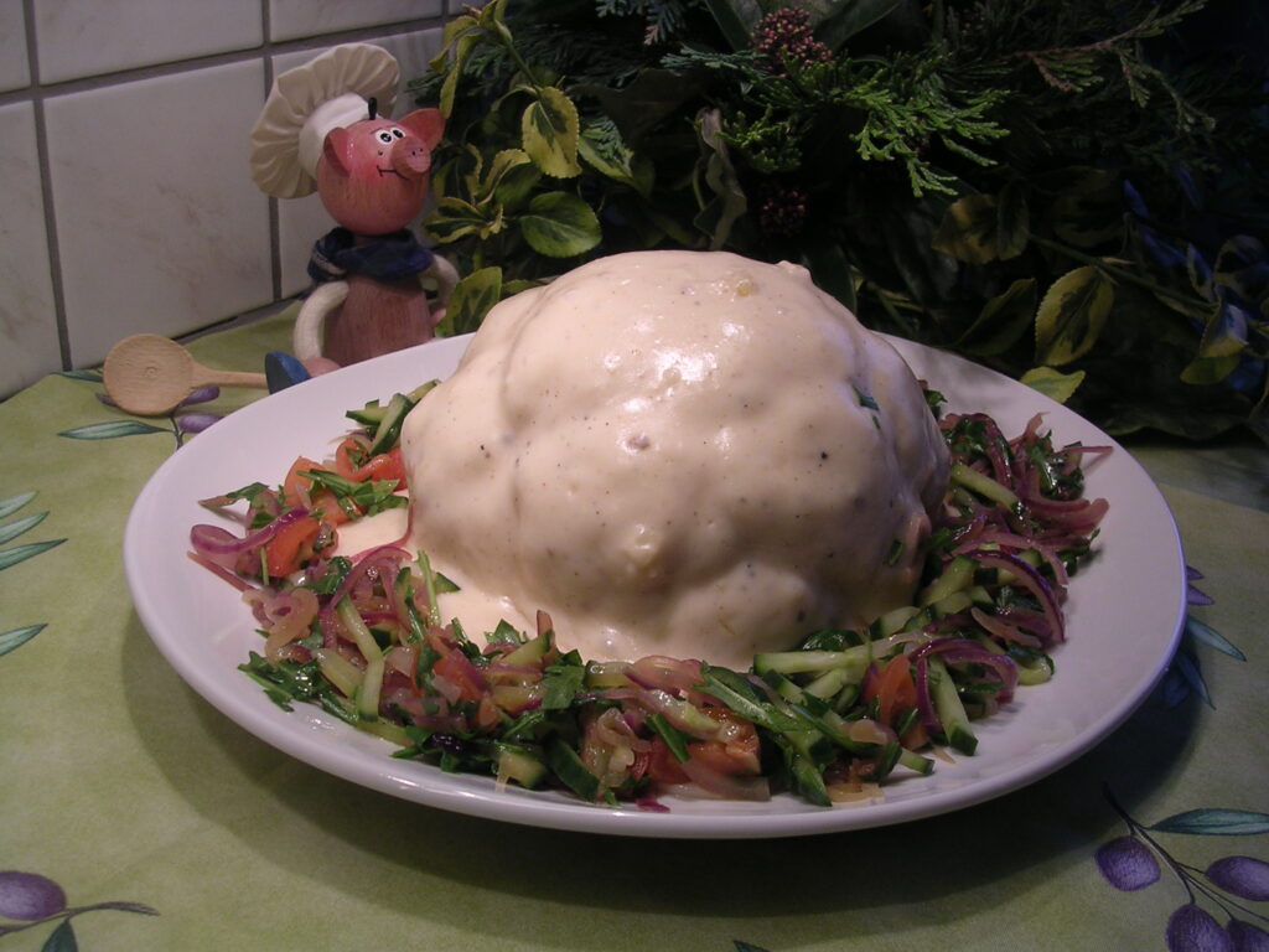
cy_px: 476
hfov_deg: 49.0
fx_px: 1393
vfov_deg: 37.7
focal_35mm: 38
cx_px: 634
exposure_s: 1/65.7
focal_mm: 5.8
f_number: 2.8
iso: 100
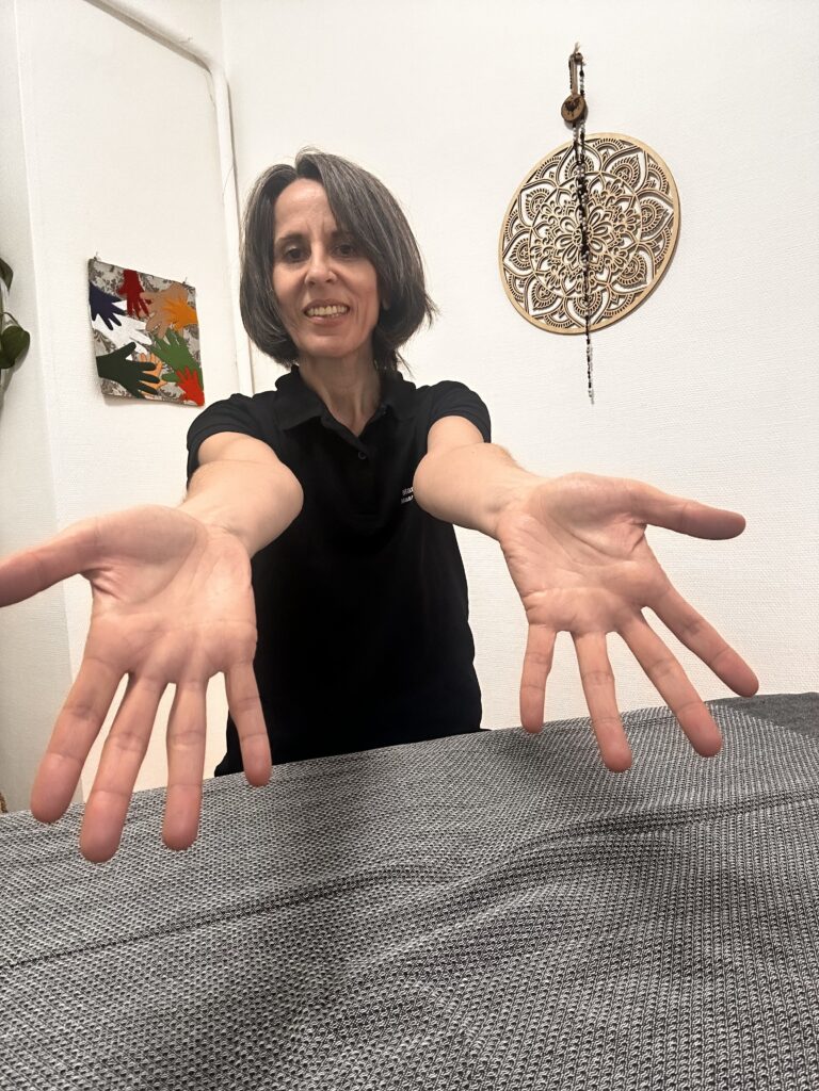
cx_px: 410
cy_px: 546
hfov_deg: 58.9
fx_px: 726
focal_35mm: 23
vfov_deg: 73.9
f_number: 1.9
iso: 160
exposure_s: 1/50
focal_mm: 2.69
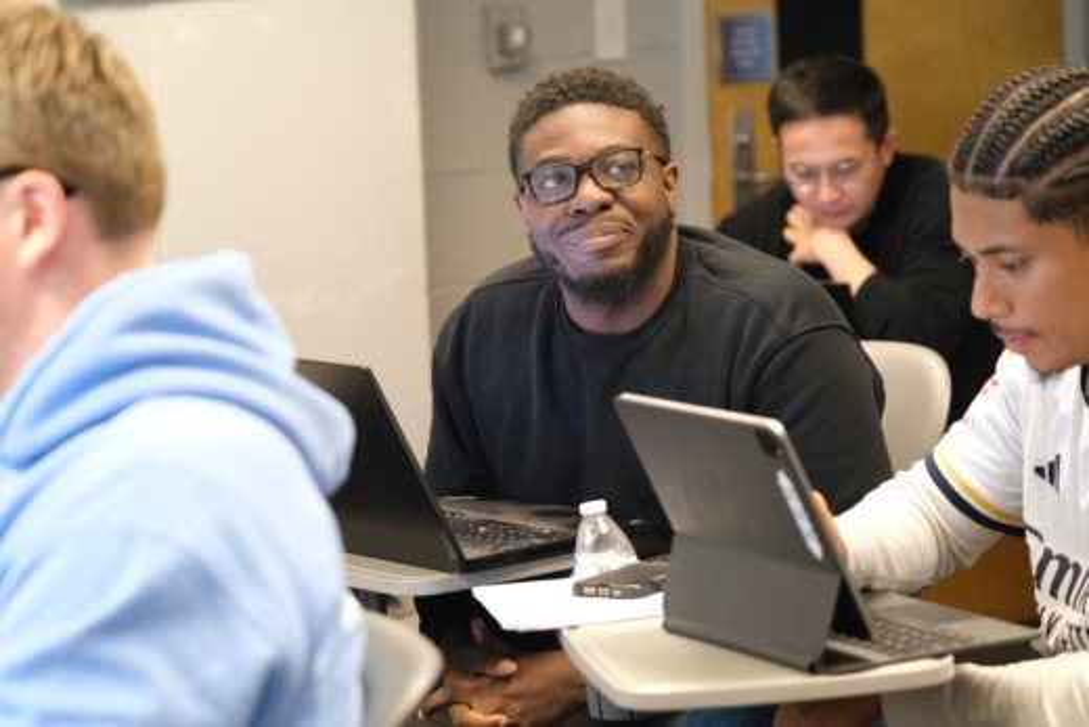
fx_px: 3237
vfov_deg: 12.8
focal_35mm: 107
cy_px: 364
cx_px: 544
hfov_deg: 19.1
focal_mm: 71.5
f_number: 2.8
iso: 2500
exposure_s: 1/105
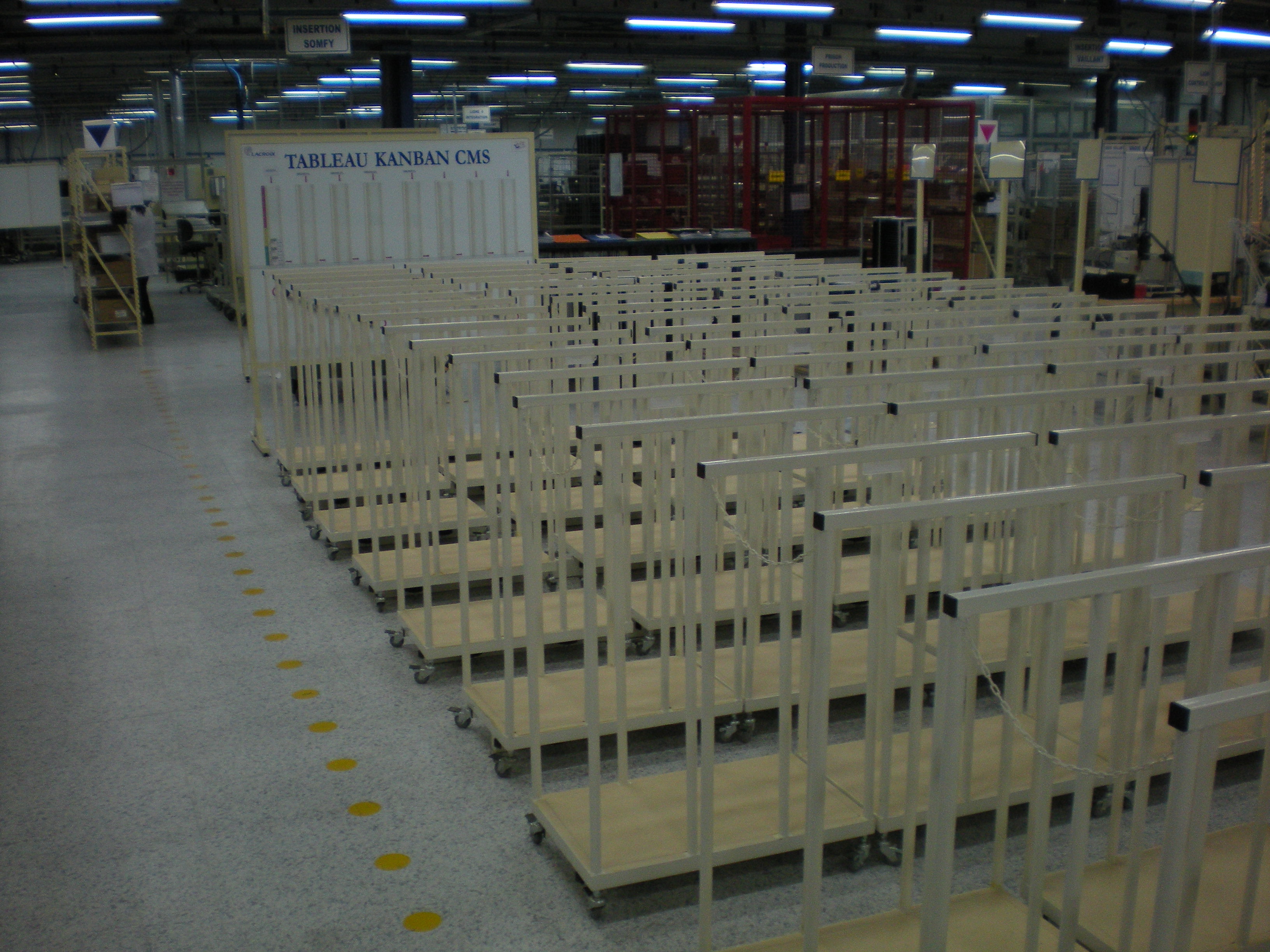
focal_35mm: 38
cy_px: 476
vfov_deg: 37.7
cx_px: 635
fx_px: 1394
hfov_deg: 49.0
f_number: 3.1
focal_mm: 6.3
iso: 140
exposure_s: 1/58
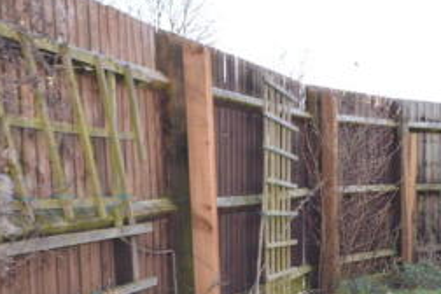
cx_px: 539
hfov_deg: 23.6
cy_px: 303
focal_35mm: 78
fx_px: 955
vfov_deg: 17.1
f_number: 5.6
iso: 400
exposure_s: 1/100
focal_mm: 20
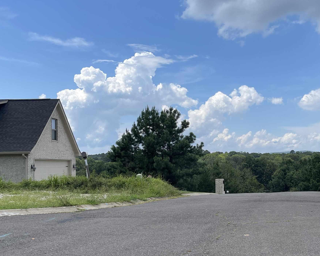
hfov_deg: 41.8
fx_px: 407
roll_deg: +0.6
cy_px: 146
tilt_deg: +0.7
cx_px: 234
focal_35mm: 43
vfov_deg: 34.8
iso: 32
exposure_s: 1/3344
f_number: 1.6
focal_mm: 5.1
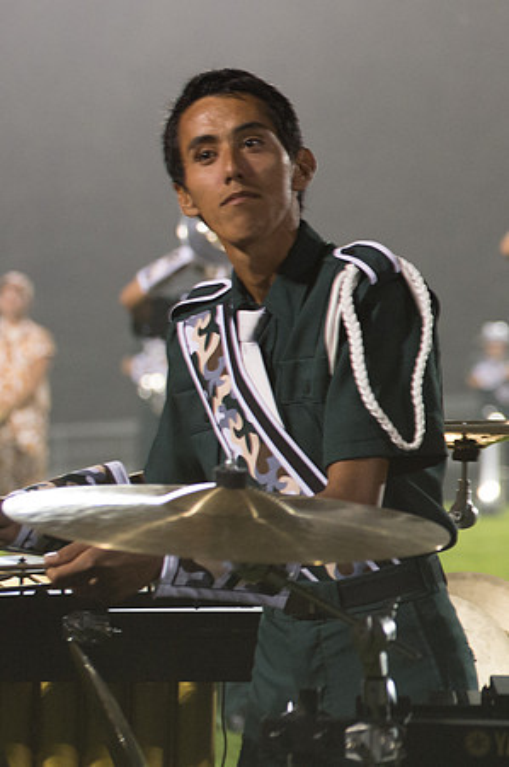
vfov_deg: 9.9
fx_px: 4410
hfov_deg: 6.6
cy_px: 285
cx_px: 317
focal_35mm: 207
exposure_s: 1/160
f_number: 4.5
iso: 3200
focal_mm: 110
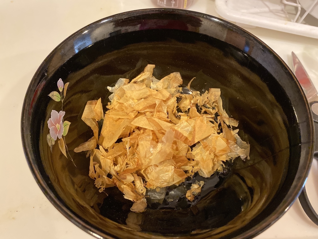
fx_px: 239
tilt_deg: -57.7
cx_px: 159
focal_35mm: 26
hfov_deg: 67.3
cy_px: 120
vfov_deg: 53.1
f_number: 1.8
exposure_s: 1/25
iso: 640
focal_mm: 4.25
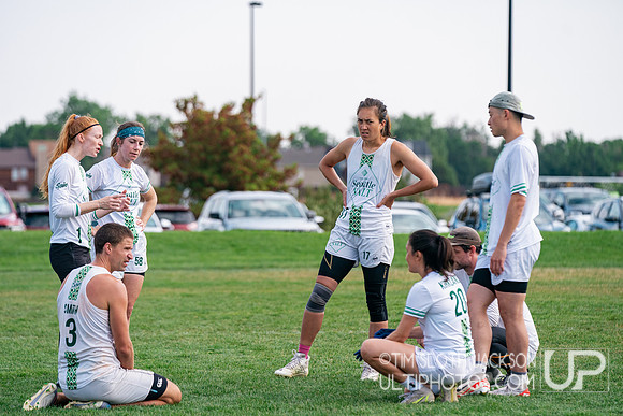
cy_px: 208
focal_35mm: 181
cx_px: 312
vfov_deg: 7.6
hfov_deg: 11.4
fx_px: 3133
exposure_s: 1/3200
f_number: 4
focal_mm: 181
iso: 800
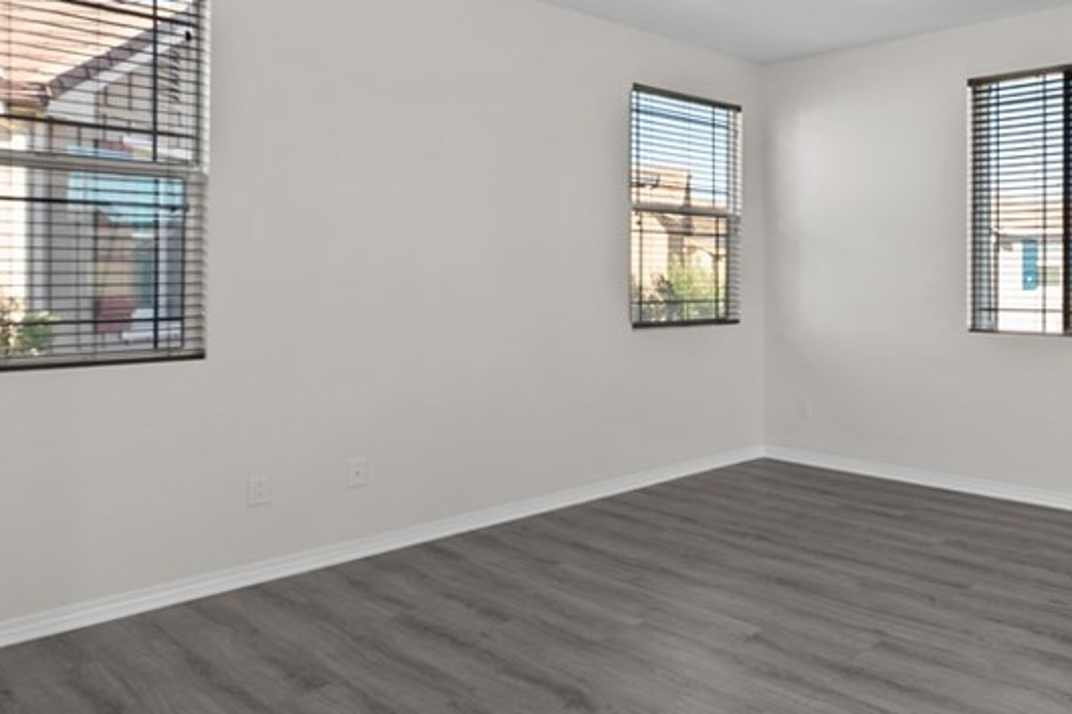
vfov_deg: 47.5
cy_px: 271
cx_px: 908
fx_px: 804
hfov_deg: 60.0
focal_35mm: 27
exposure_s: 1/2
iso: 100
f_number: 9
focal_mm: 14
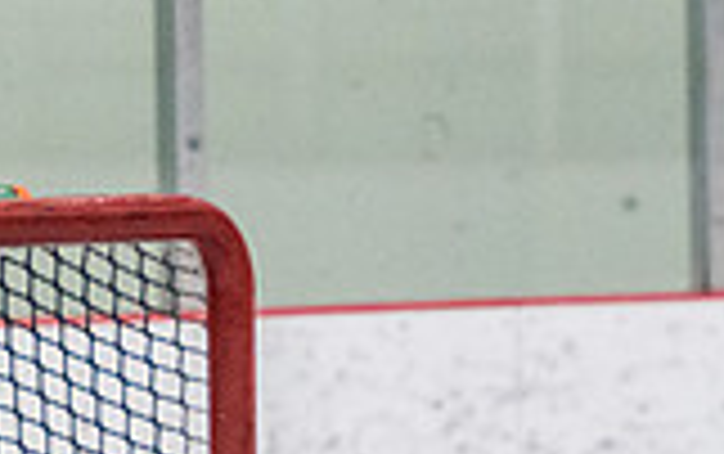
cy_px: 686
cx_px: 588
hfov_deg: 2.4
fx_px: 17224
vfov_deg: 1.5
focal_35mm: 872
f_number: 2.8
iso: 3200
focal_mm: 155
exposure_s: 1/800
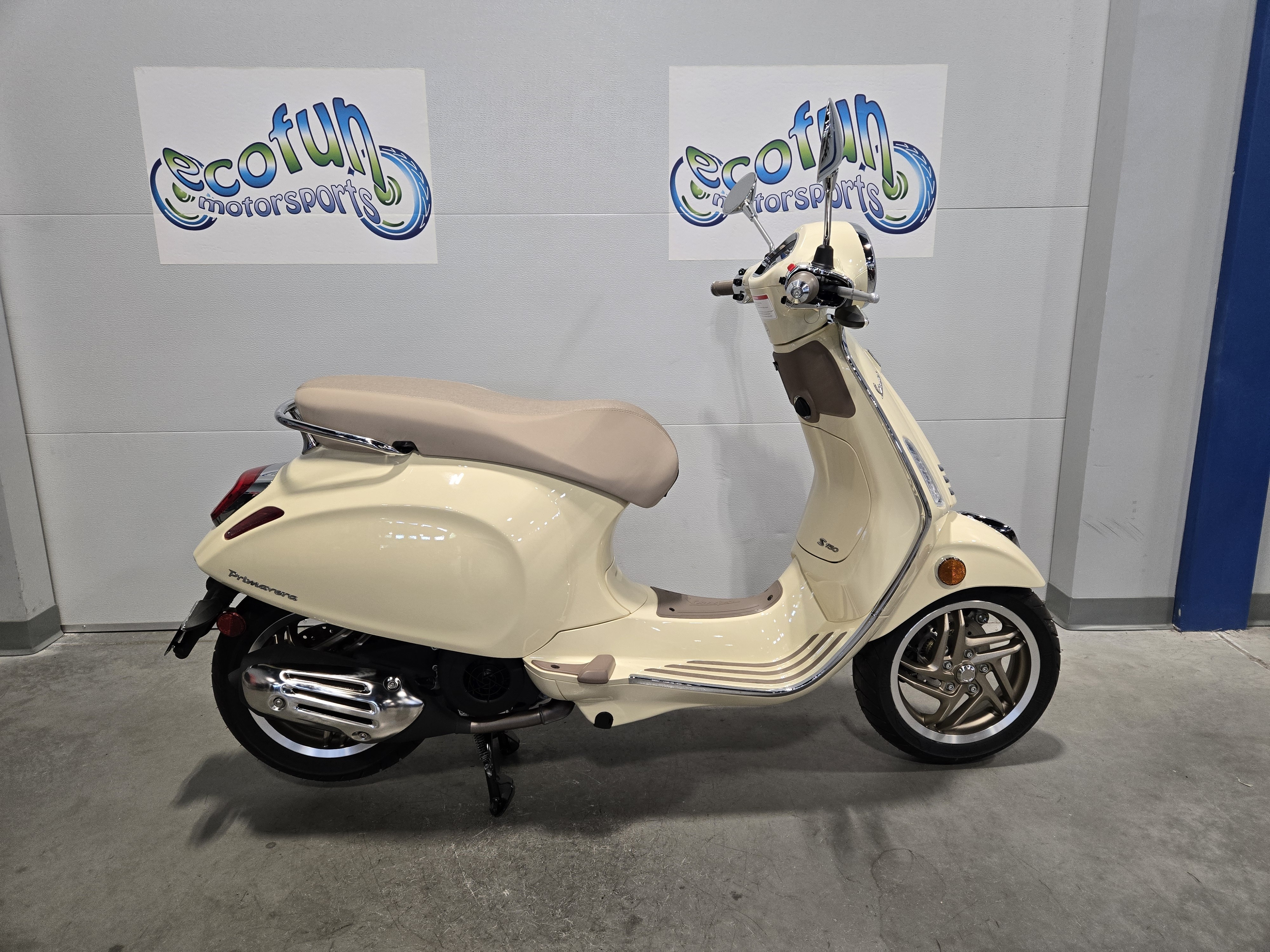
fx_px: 844
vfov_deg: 58.9
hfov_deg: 73.9
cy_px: 476
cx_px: 635
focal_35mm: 23
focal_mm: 5.4
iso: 250
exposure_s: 1/180
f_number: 1.8
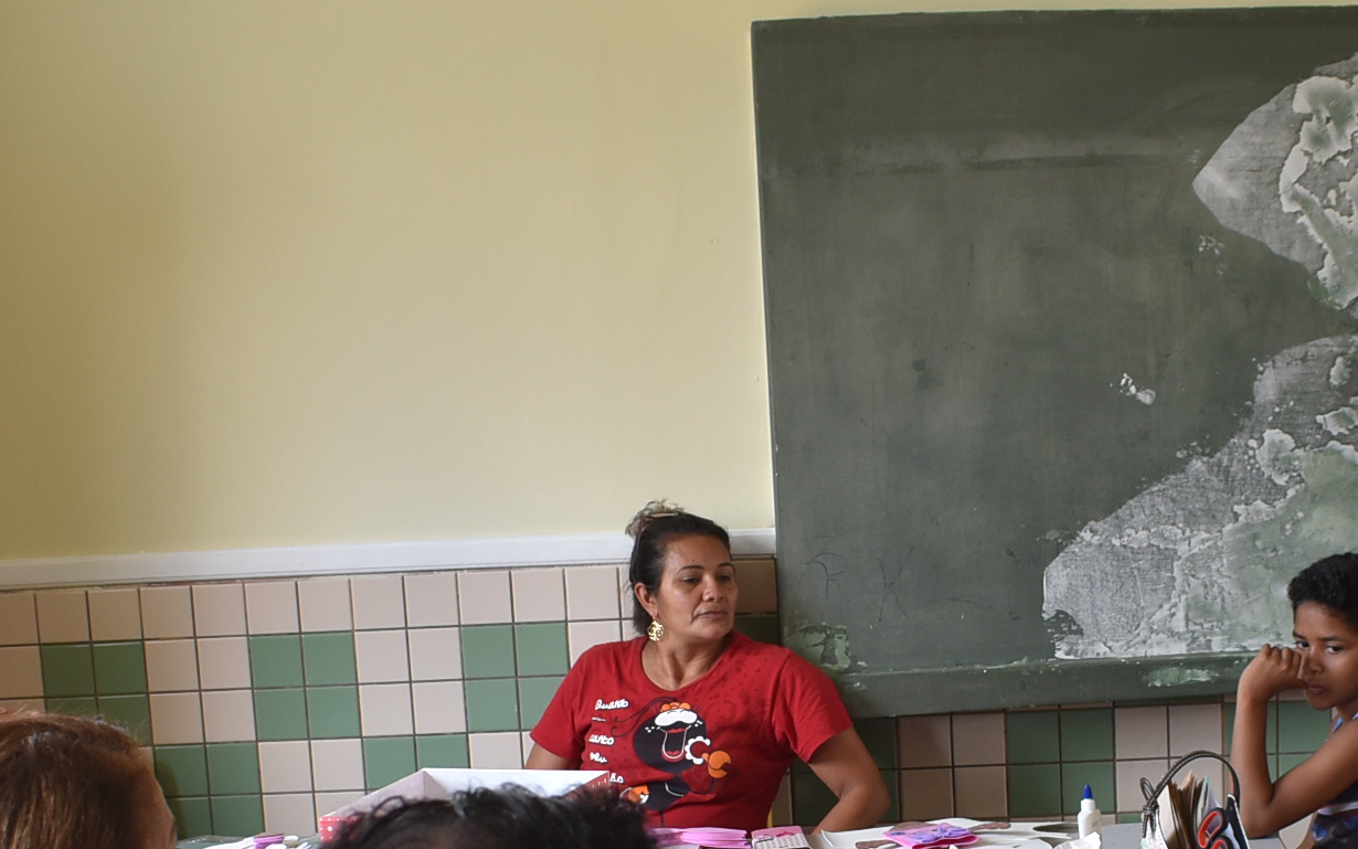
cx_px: 835
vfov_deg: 18.9
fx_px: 2480
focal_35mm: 67
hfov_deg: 30.5
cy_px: 861
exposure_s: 1/80
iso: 400
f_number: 4.5
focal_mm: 18
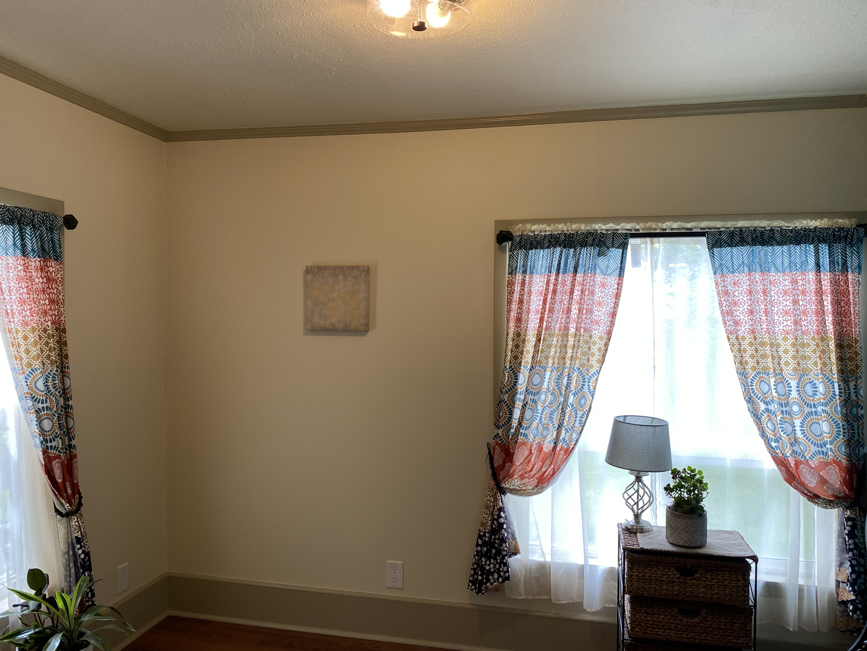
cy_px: 343
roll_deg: +0.0
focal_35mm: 28
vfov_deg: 49.7
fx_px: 701
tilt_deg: -0.2
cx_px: 408
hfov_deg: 63.4
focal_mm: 4.25
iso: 80
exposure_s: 1/120
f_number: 1.8
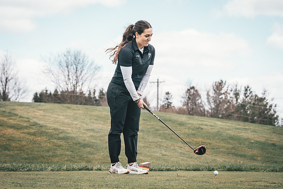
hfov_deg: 18.2
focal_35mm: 112
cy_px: 95
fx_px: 881
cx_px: 142
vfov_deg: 12.2
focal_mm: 108
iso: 640
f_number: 6.3
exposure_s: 1/1000
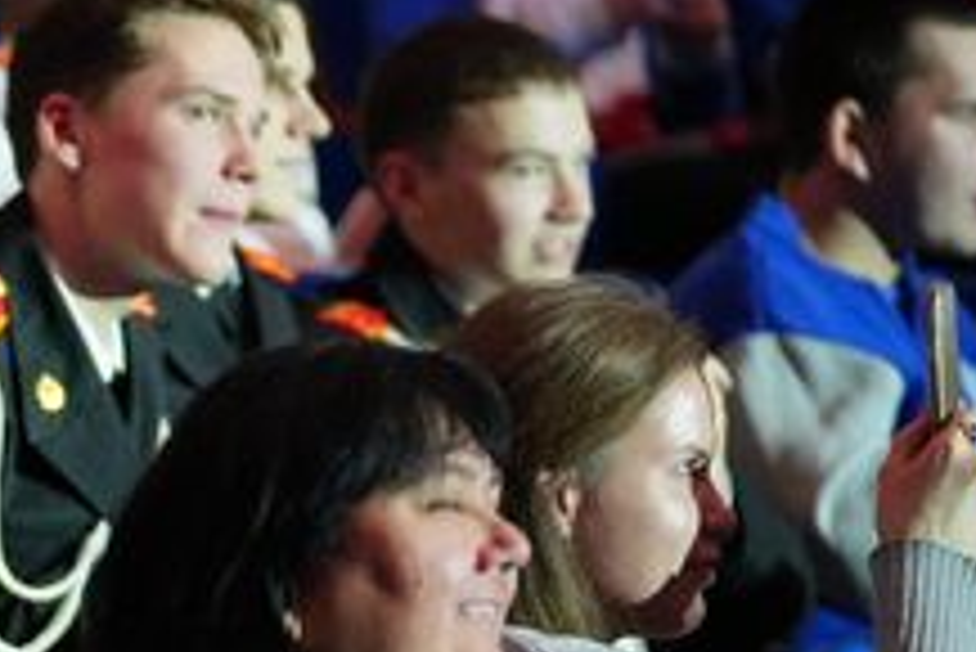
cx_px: -560
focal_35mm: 383
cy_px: 639
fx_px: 10390
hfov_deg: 5.3
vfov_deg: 3.6
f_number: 2.8
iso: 5000
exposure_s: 1/250
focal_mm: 119
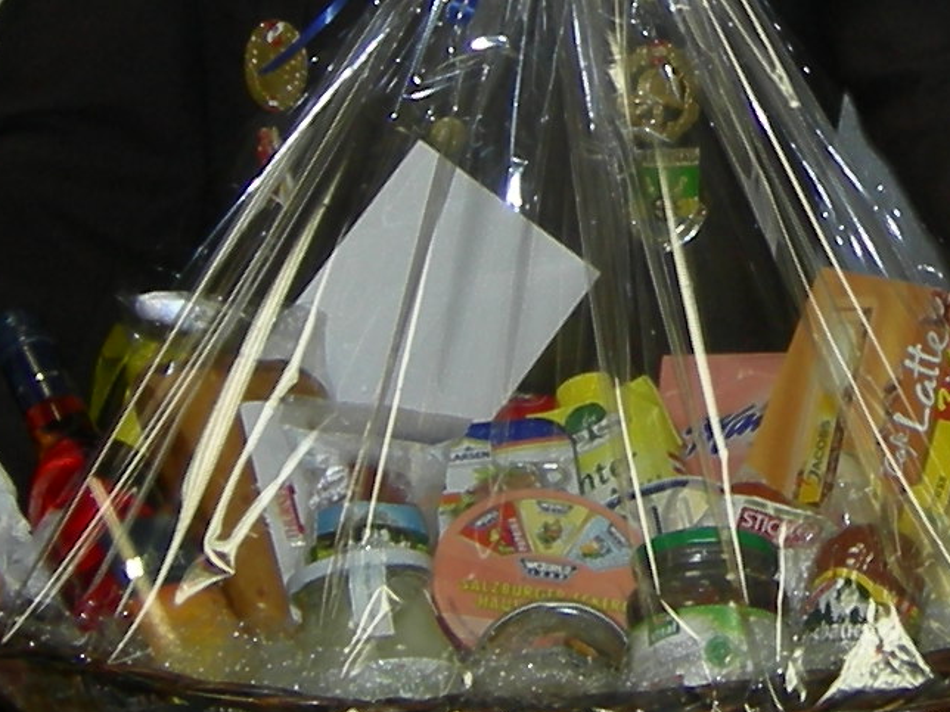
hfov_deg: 13.2
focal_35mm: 145
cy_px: -277
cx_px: 1207
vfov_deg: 10.0
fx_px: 3979
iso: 64
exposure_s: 1/60.1
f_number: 2.7
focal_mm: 7.5
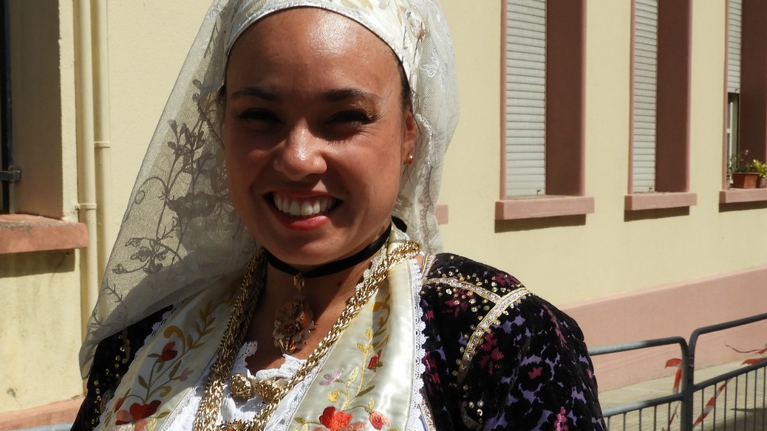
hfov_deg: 24.9
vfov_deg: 14.2
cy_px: 332
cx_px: 238
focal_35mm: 85
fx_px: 1729
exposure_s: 1/1600
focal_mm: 8.1
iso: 100
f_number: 4
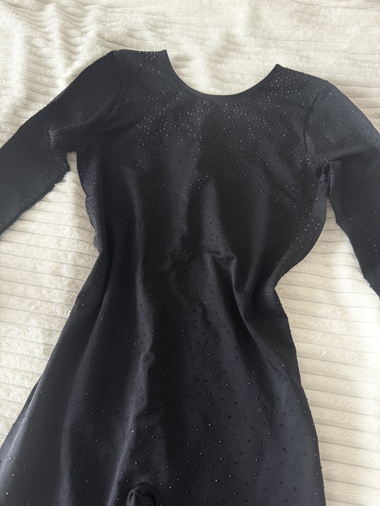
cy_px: 253
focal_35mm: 24
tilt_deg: -67.3
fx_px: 351
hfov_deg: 56.8
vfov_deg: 71.6
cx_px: 190
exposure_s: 1/60
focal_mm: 6.76
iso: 320
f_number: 1.78
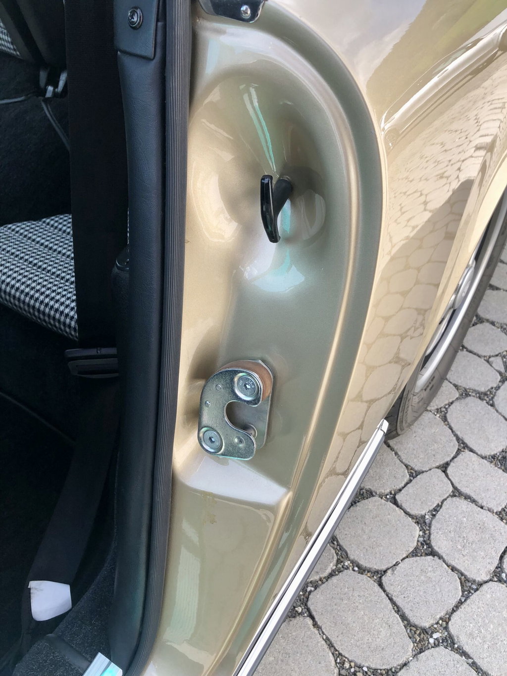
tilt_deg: -43.8
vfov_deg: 63.4
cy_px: 338
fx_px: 547
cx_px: 254
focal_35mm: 28
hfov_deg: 49.8
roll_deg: -2.4
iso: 20
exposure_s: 1/607
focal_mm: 4
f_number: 1.8
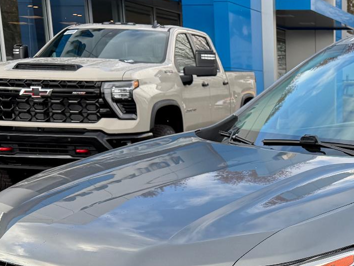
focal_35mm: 65
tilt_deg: -14.1
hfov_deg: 27.6
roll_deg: -0.9
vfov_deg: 21.7
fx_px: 665
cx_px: 377
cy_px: 274
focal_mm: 6.76
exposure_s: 1/695
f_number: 1.78
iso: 80
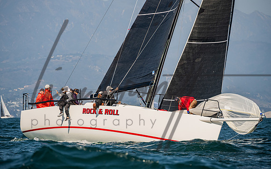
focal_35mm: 336
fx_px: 2481
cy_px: 78
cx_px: 128
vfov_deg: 3.9
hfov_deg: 6.3
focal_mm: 290
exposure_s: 1/2000
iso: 500
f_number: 8
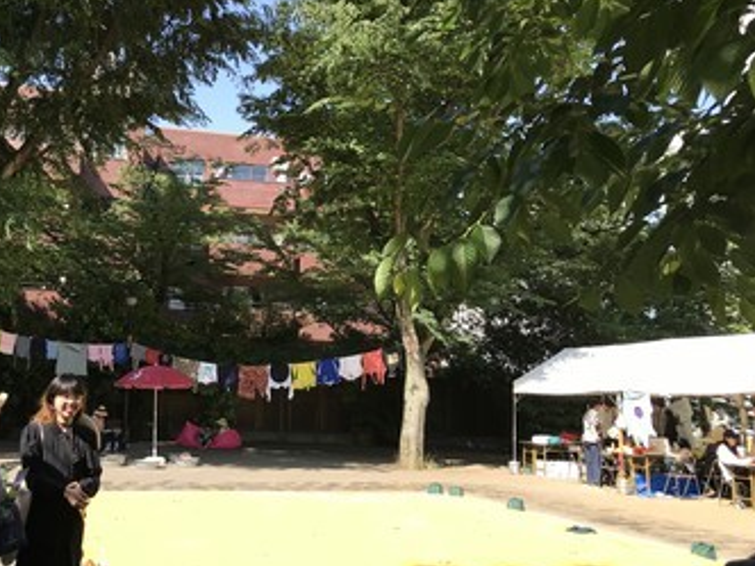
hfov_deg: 48.2
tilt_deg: +9.0
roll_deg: -1.6
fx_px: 829
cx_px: 257
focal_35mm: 38
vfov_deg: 37.7
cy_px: 268
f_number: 1.8
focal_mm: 3.99
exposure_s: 1/720
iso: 20
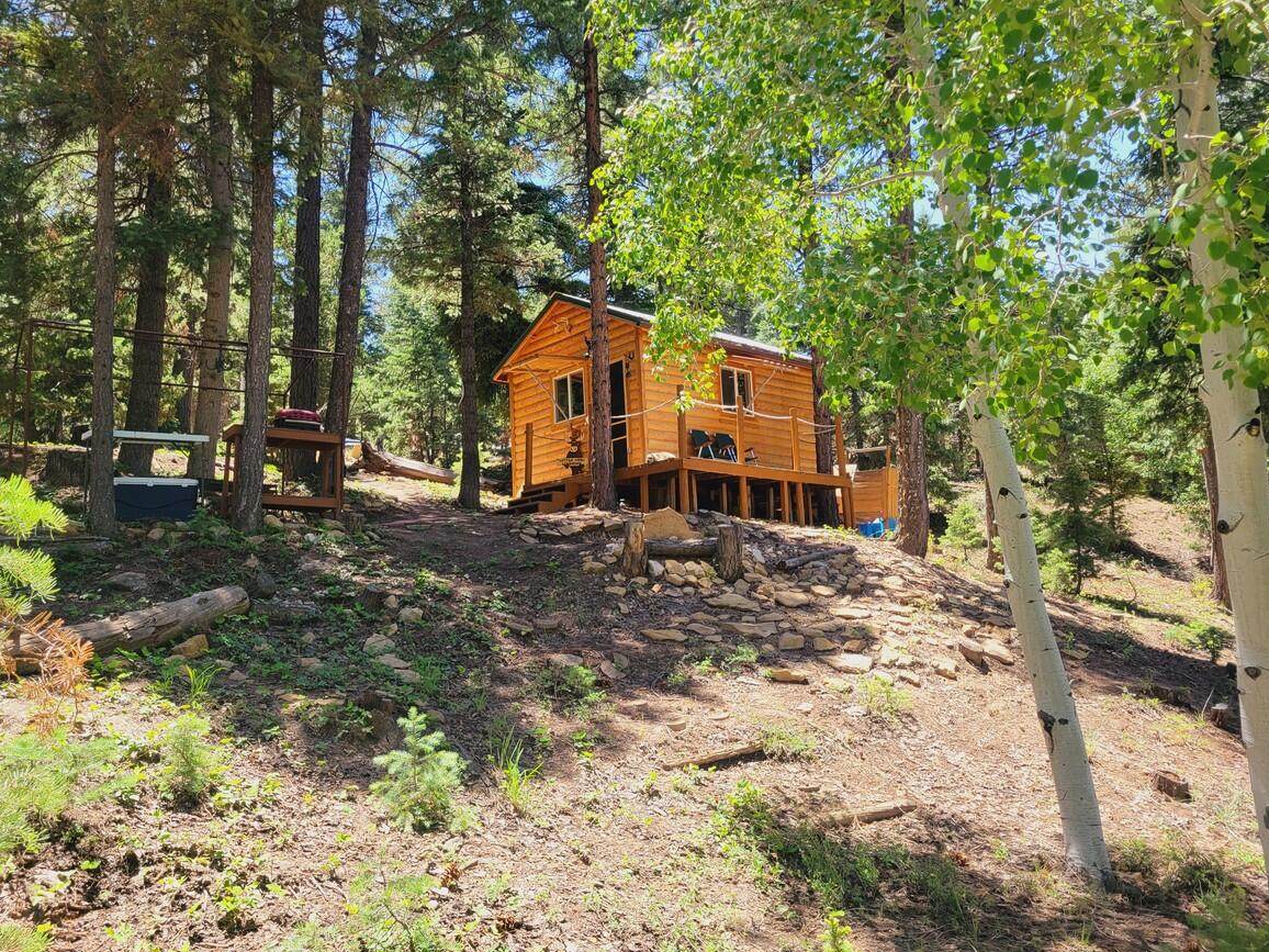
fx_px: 990
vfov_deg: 51.4
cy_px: 477
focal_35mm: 27
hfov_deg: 65.3
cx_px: 622
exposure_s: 1/492
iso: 40
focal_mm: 5.4
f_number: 1.8
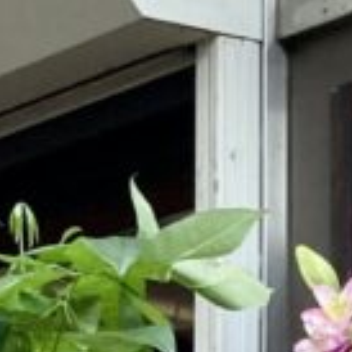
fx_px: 2669
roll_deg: -1.1
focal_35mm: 232
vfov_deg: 7.0
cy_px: 902
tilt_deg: +0.5
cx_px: -581
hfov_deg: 7.0
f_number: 1.8
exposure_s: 1/61
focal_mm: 3.99
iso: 80
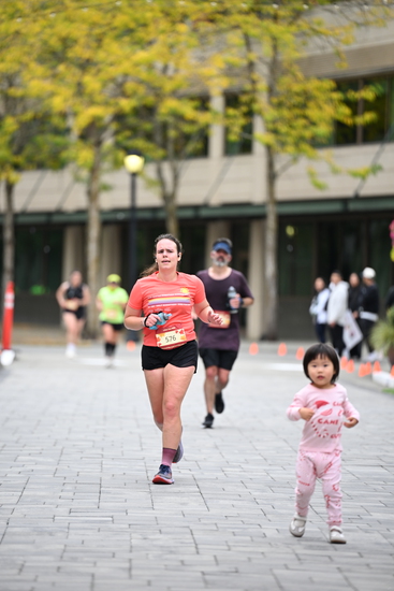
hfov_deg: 6.9
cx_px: 197
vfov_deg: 10.3
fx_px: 3281
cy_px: 296
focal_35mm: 200
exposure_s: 1/2000
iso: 640
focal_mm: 200
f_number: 2.8
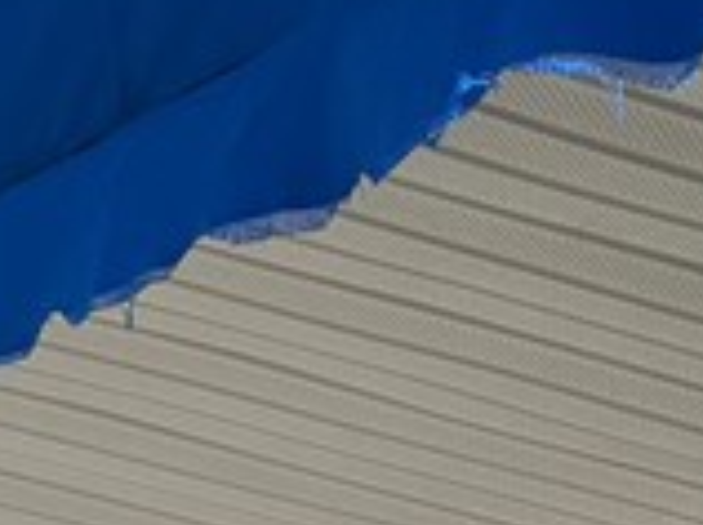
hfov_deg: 12.6
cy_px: 1219
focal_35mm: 156
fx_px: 3163
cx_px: 129
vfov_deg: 8.7
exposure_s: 1/3759
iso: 100
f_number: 1.78
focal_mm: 6.76
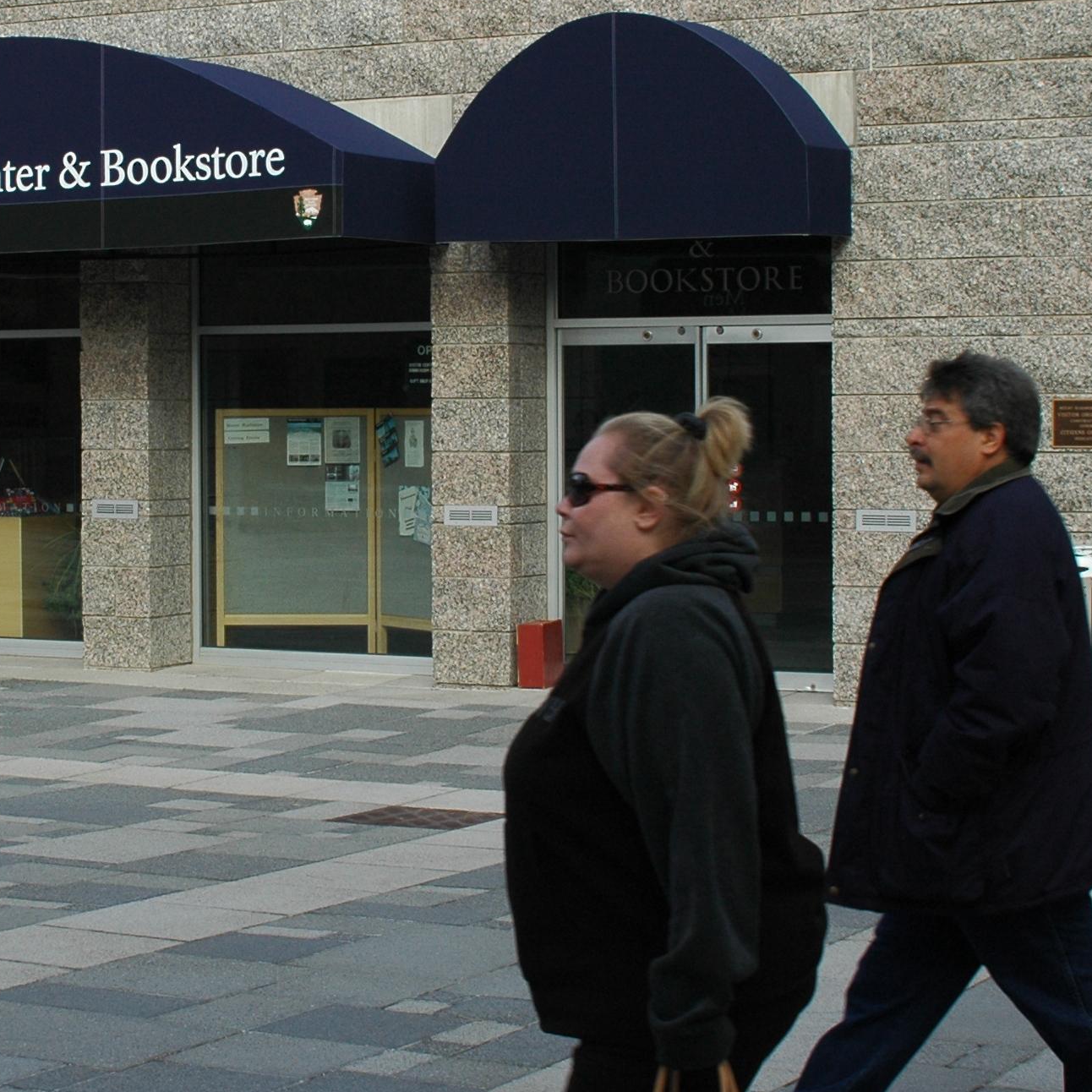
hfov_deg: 20.7
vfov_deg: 20.8
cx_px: 231
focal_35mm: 83
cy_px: 416
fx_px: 2962
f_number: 9
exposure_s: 1/125
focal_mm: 28
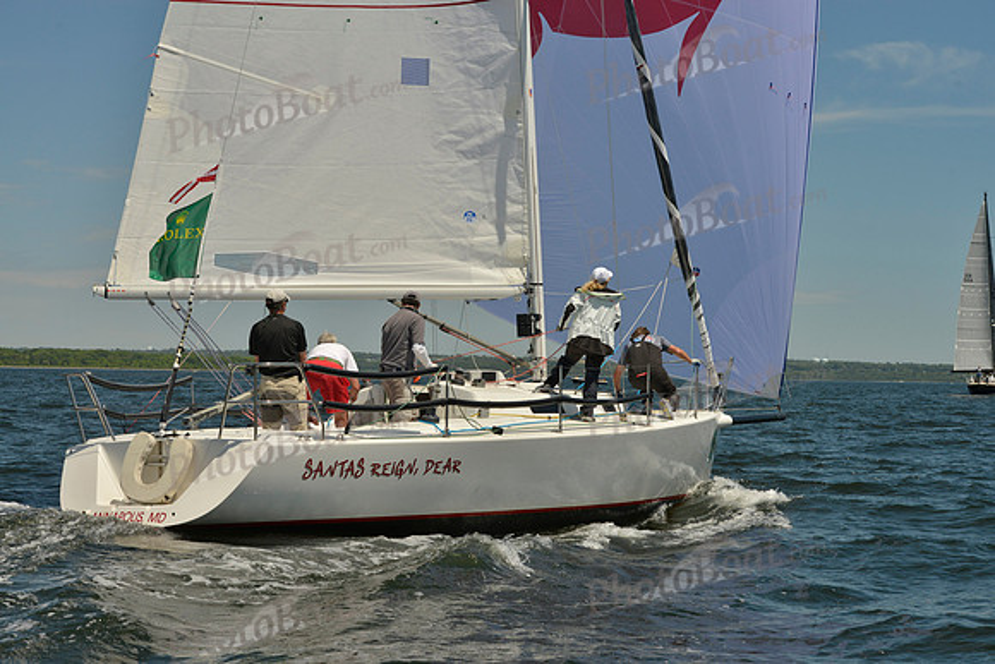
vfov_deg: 19.5
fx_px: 1935
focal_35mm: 70
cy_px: 332
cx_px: 498
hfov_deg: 28.8
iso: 280
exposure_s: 1/1600
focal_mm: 70
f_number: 10
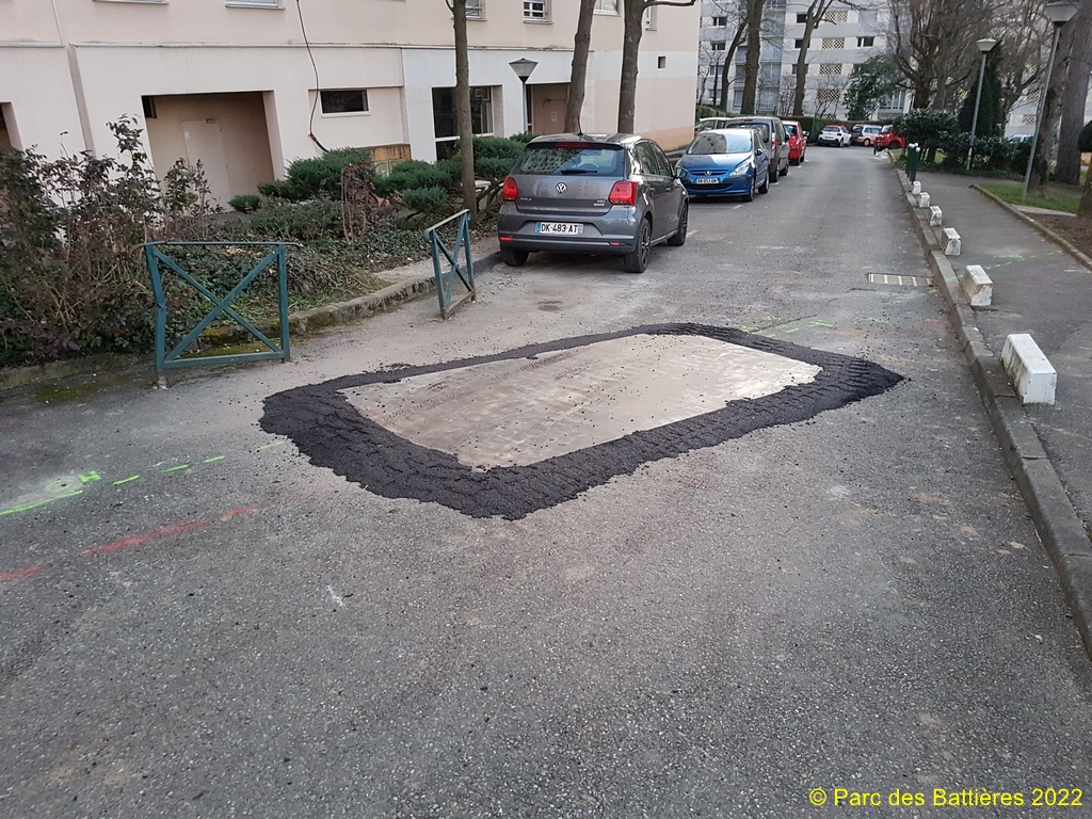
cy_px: 410
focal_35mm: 26
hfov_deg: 67.3
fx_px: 820
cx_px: 546
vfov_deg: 53.1
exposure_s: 1/10
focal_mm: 4.2
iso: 250
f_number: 1.7
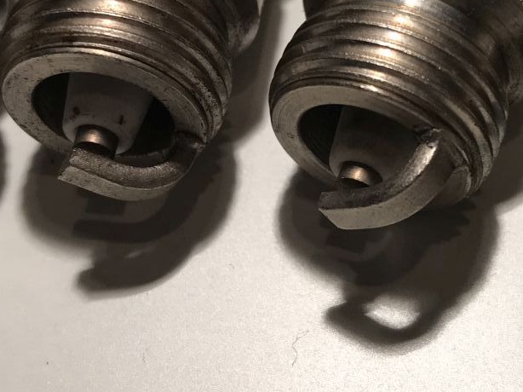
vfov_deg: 20.2
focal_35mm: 73
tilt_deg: -57.2
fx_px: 1102
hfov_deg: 26.6
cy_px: 186
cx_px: 320
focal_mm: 3.99
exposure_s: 1/100
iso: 32
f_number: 1.8
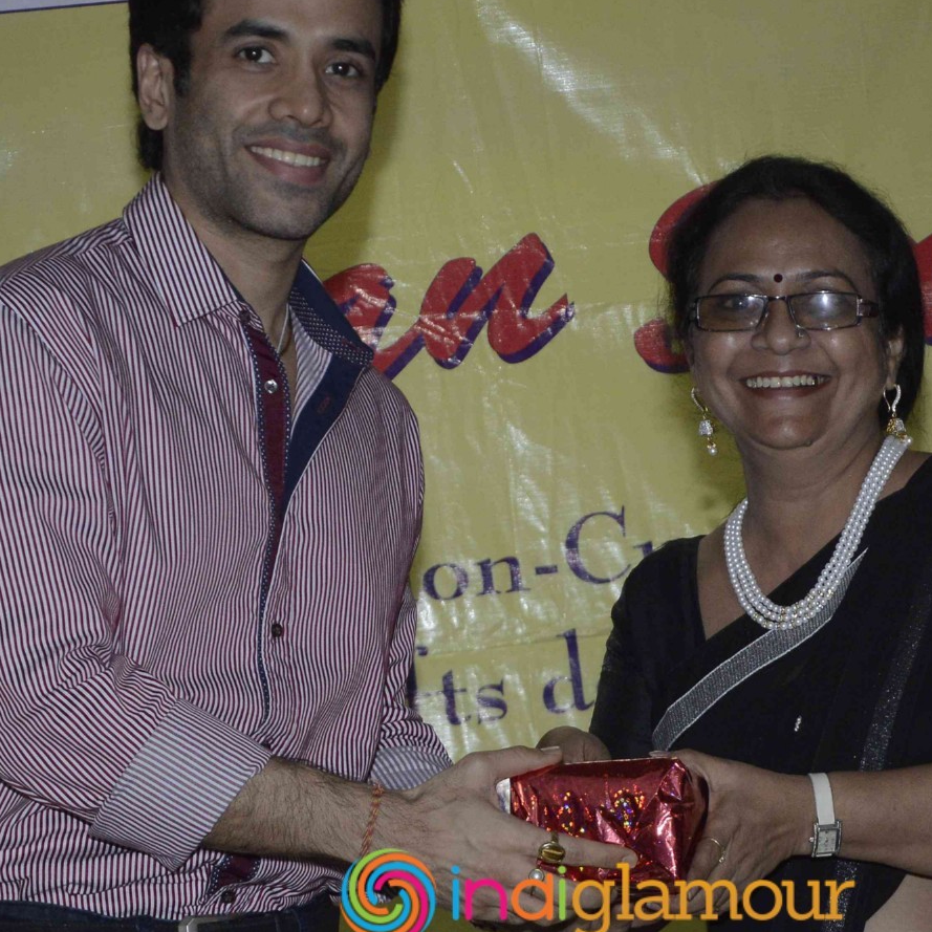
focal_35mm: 200
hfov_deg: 8.7
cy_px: 584
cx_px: 597
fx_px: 6092
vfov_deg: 8.7
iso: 800
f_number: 7.1
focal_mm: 58
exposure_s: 1/160
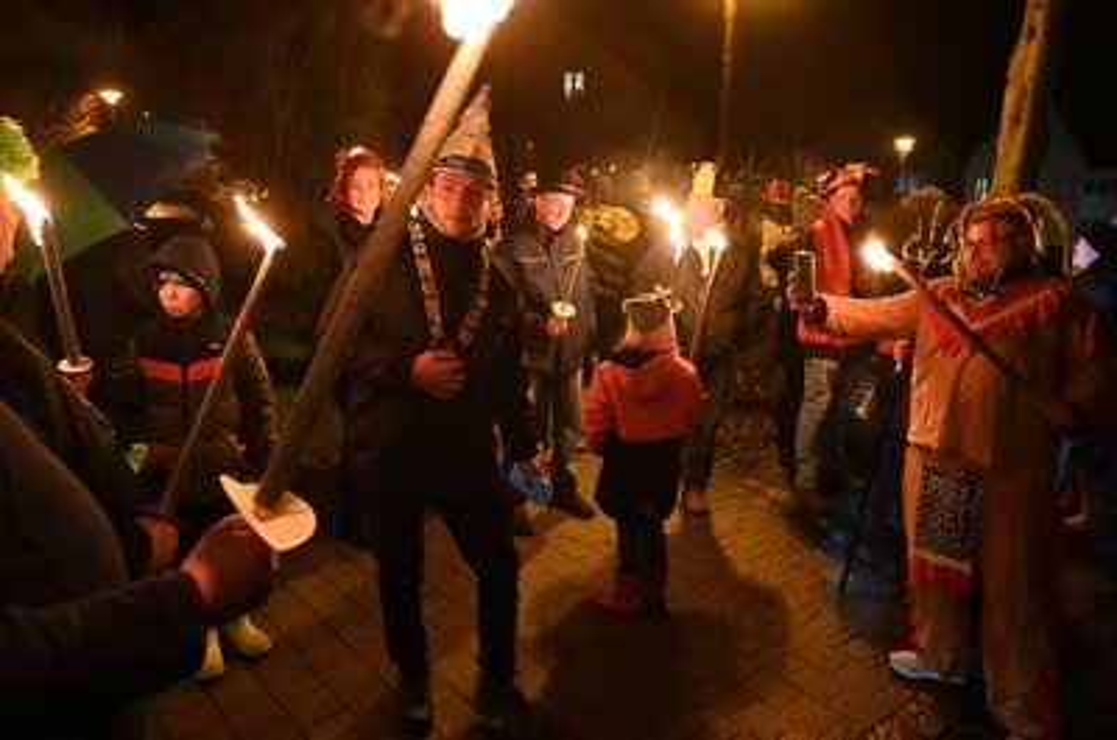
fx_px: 805
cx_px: 558
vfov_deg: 49.4
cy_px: 370
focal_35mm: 26
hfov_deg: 69.5
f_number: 5
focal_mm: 26
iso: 12800
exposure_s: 1/80
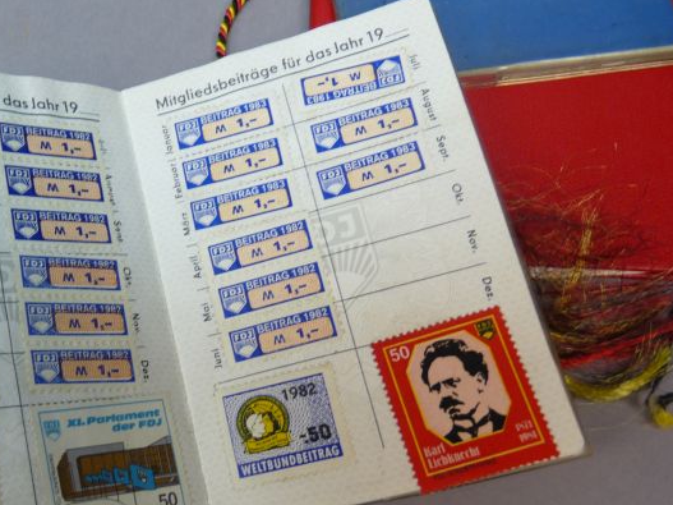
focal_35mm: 41
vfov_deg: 34.8
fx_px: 797
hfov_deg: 44.3
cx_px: 172
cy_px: 338
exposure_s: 1/30
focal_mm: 4.8
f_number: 2.8
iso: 100
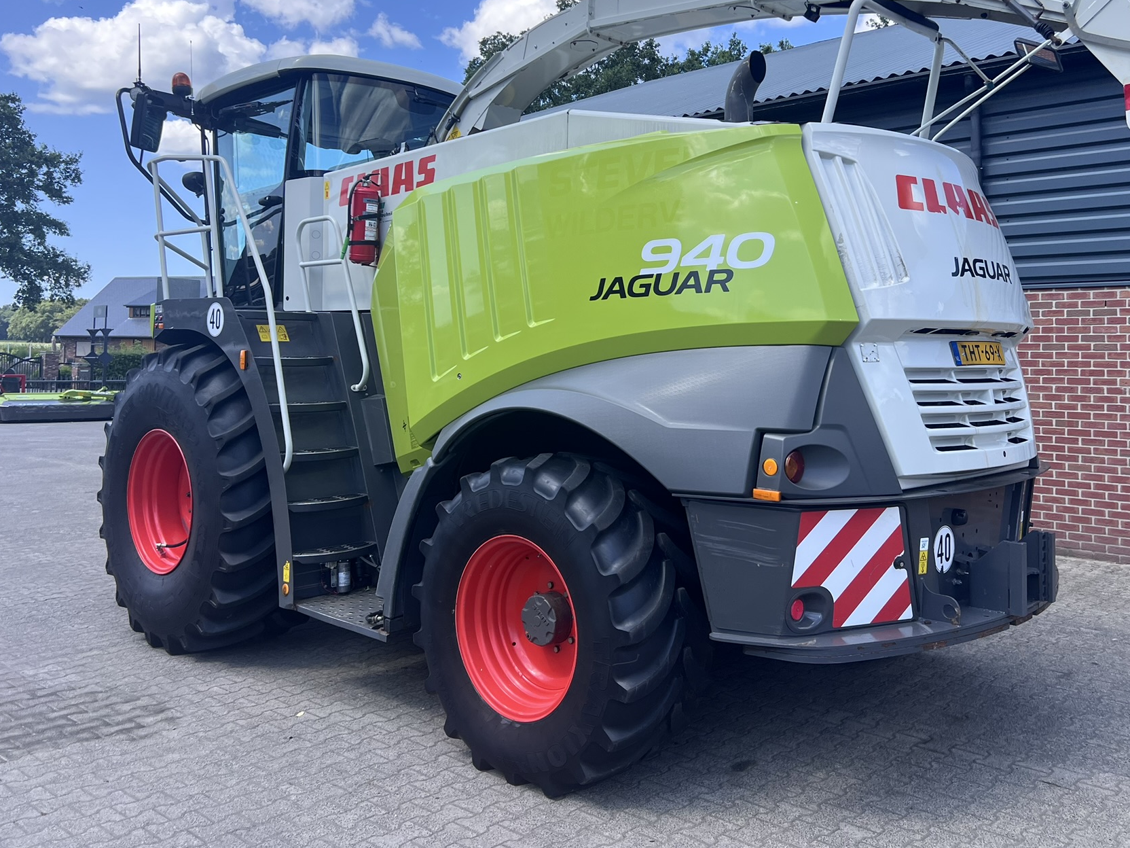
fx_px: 1045
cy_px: 338
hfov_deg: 56.5
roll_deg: -0.8
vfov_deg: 43.9
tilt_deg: +3.8
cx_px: 656
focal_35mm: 32
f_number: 1.5
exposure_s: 1/1838
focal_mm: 5.7
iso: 50
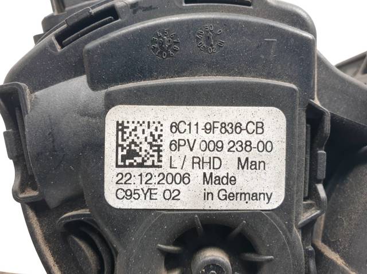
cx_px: 184
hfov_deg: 67.3
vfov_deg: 53.0
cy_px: 137
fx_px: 275
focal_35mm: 26
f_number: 2.4
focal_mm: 4.3
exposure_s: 1/100
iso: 80
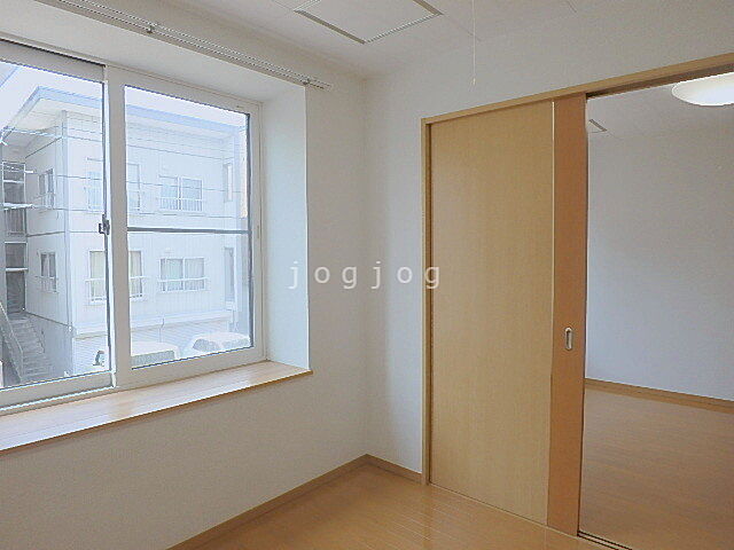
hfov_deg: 73.9
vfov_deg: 58.9
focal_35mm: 23
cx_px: 367
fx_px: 488
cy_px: 275
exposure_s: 1/125
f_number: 3.8
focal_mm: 4
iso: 125
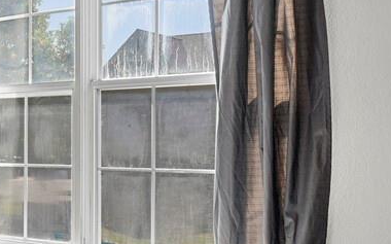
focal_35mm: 73
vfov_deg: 17.8
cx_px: -197
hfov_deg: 22.9
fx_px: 777
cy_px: 160
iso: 720
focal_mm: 17
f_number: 8
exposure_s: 1/20
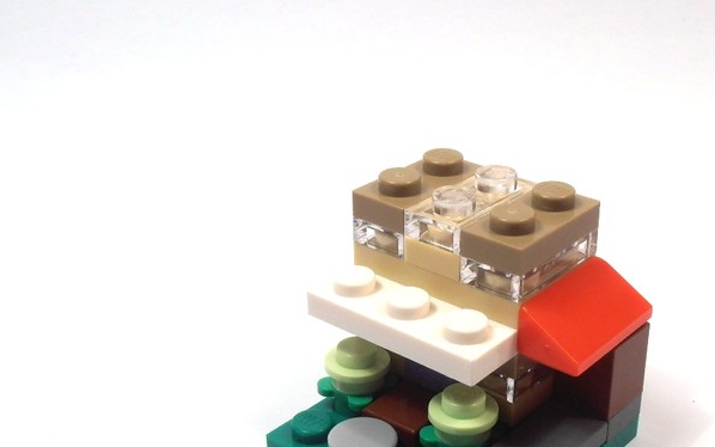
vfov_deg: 21.8
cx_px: 445
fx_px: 1150
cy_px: 344
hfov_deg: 34.4
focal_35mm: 59
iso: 80
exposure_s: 1/100
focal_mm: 6.61
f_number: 3.9
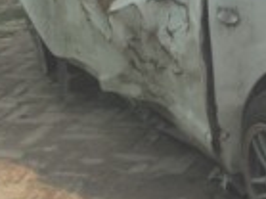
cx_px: 404
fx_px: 929
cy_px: 29
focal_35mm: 121
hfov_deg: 15.1
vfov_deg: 12.2
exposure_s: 1/180
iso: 100
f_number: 8.4
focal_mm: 6.3
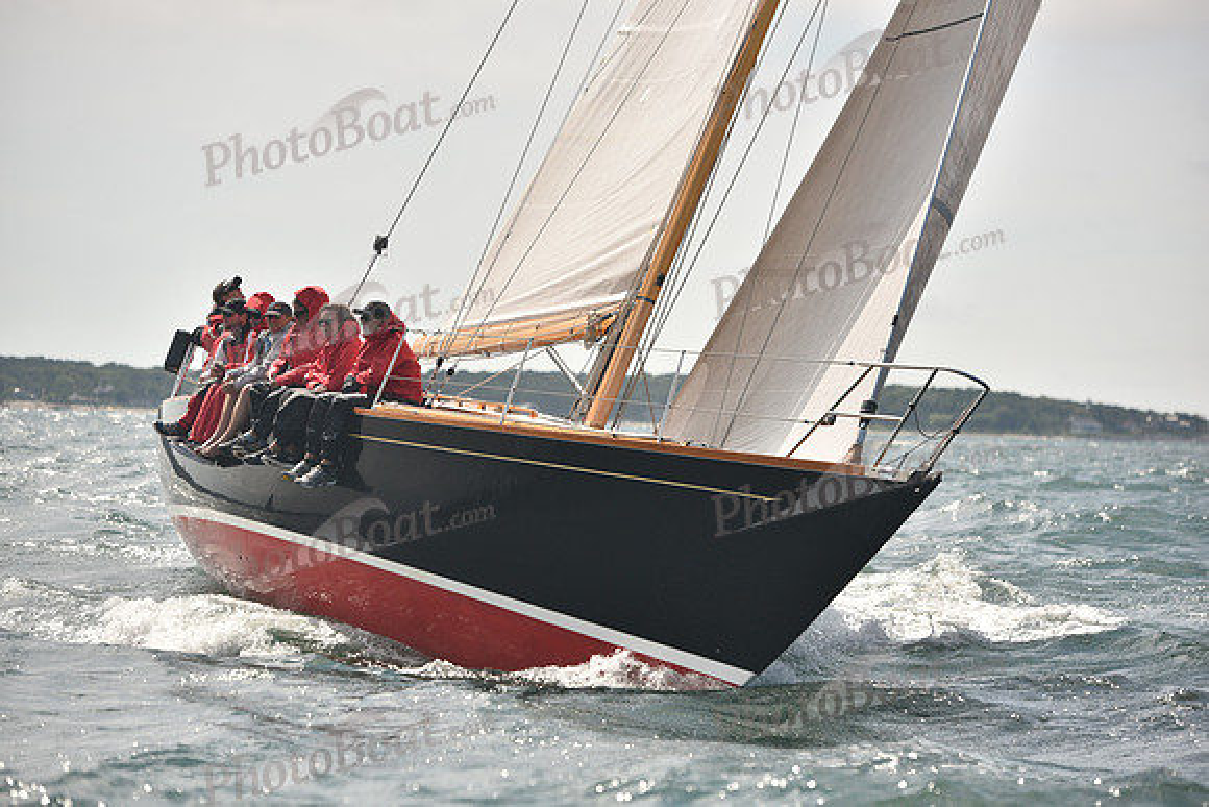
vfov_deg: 10.6
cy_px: 404
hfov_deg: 15.8
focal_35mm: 130
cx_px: 604
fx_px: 4367
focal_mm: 130
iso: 320
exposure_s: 1/2000
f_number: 4
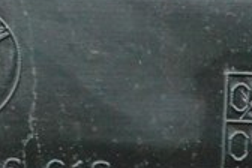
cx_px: 130
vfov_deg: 4.3
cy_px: 278
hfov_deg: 6.5
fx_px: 2204
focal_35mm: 315
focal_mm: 55
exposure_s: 1/160
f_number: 9
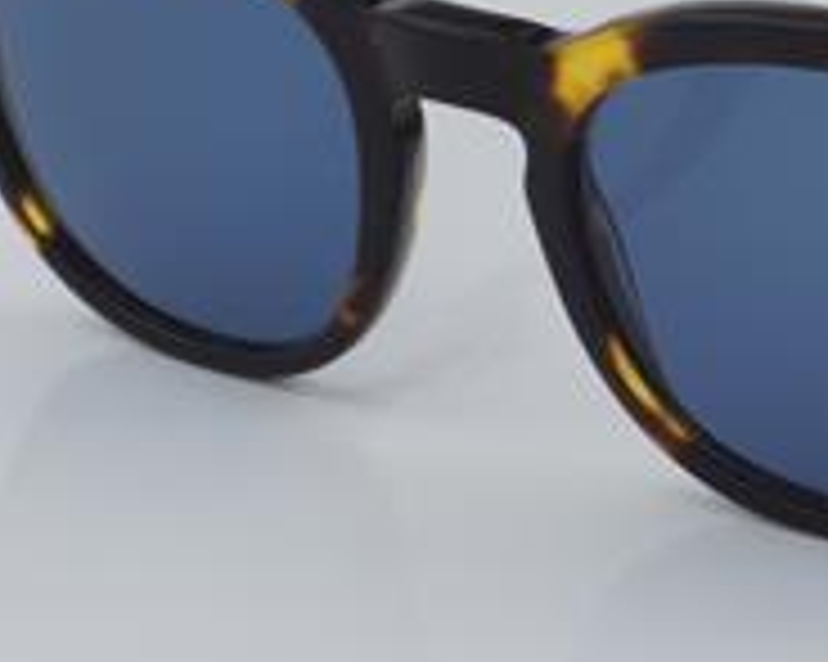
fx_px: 3747
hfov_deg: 12.5
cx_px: 752
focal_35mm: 153
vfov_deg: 10.1
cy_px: 176
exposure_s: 1/4
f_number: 32
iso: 100
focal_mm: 50
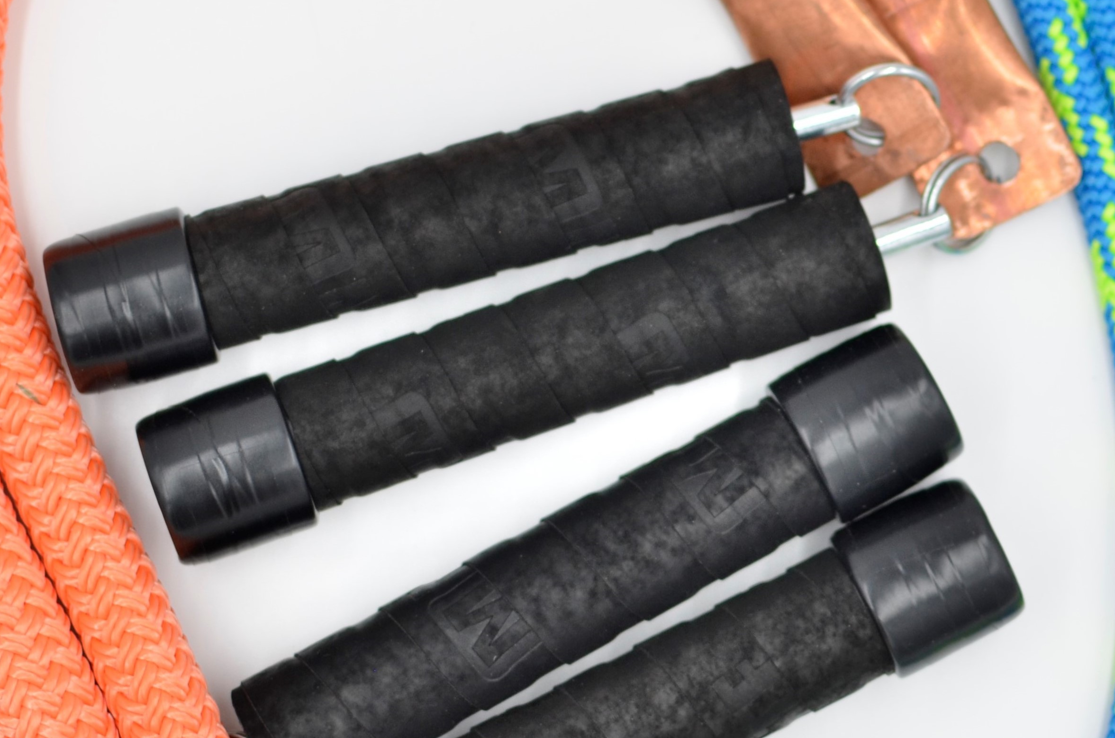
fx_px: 2590
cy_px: 185
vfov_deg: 16.1
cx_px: 385
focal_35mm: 84
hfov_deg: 24.2
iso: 250
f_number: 2.5
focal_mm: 35
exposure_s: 1/320
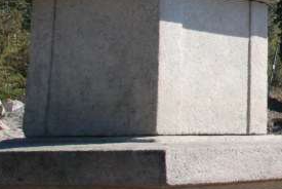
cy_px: -96
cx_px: 437
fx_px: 965
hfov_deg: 15.2
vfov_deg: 10.8
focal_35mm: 123
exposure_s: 1/640
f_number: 13
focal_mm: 22
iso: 800
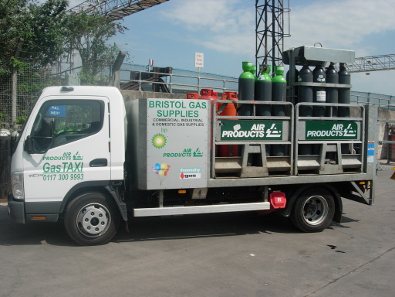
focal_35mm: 38
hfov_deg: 49.0
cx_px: 198
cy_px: 148
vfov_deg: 37.7
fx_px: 434
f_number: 4.8
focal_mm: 7.8
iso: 79
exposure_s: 1/995
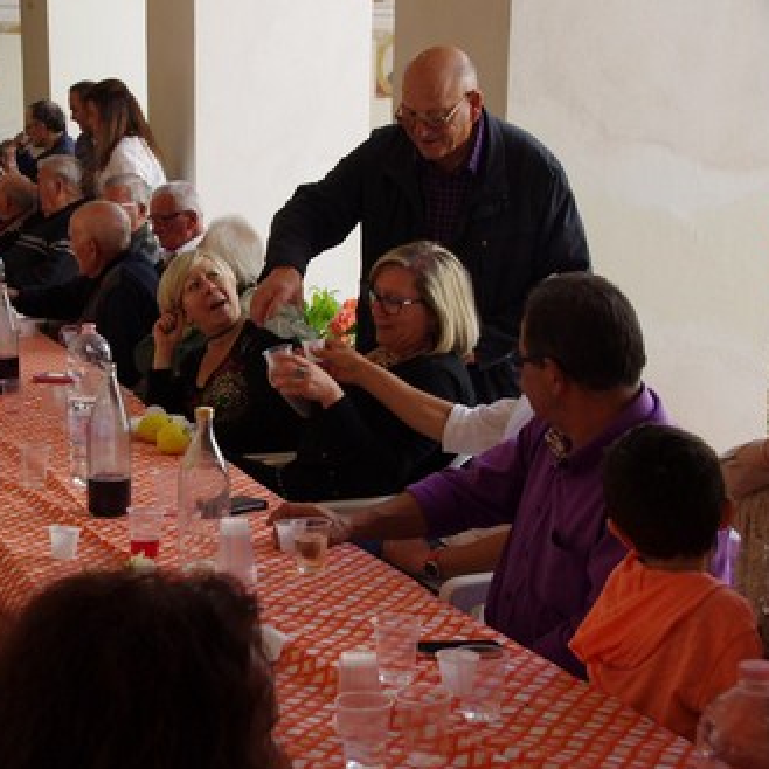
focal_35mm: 71
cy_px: 387
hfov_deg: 24.1
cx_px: 215
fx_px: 1784
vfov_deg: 24.3
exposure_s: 1/250
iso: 1000
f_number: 6.3
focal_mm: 37
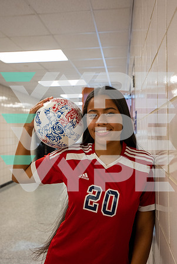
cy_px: 132
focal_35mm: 35
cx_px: 88
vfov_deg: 54.4
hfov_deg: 37.9
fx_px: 258
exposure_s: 1/125
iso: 4000
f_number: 4
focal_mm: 35
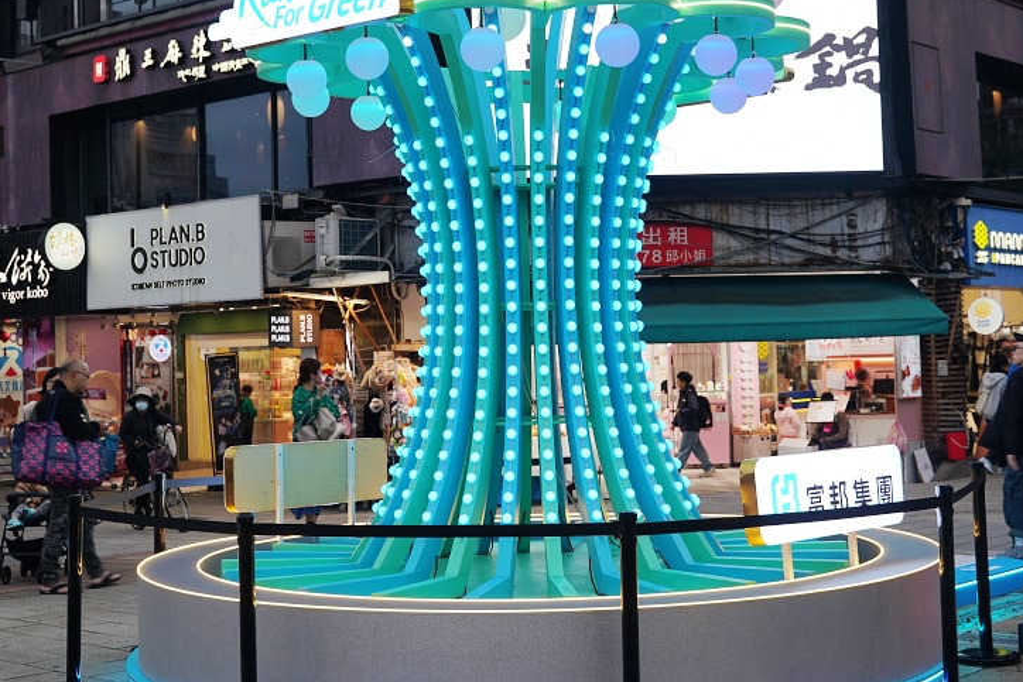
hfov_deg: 34.5
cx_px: 507
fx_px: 1648
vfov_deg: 23.3
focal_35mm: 58
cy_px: 254
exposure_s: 1/60
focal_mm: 35
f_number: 4
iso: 125
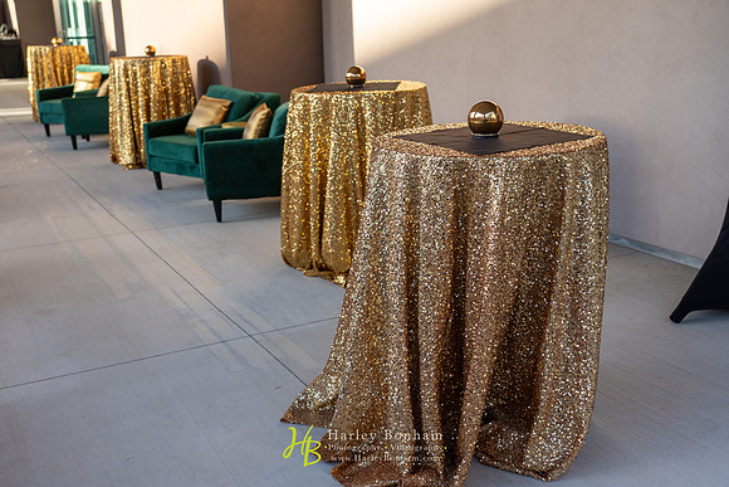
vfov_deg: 33.4
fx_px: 810
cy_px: 244
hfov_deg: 48.4
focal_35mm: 40
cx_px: 364
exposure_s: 1/200
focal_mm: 40
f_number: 4
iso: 200
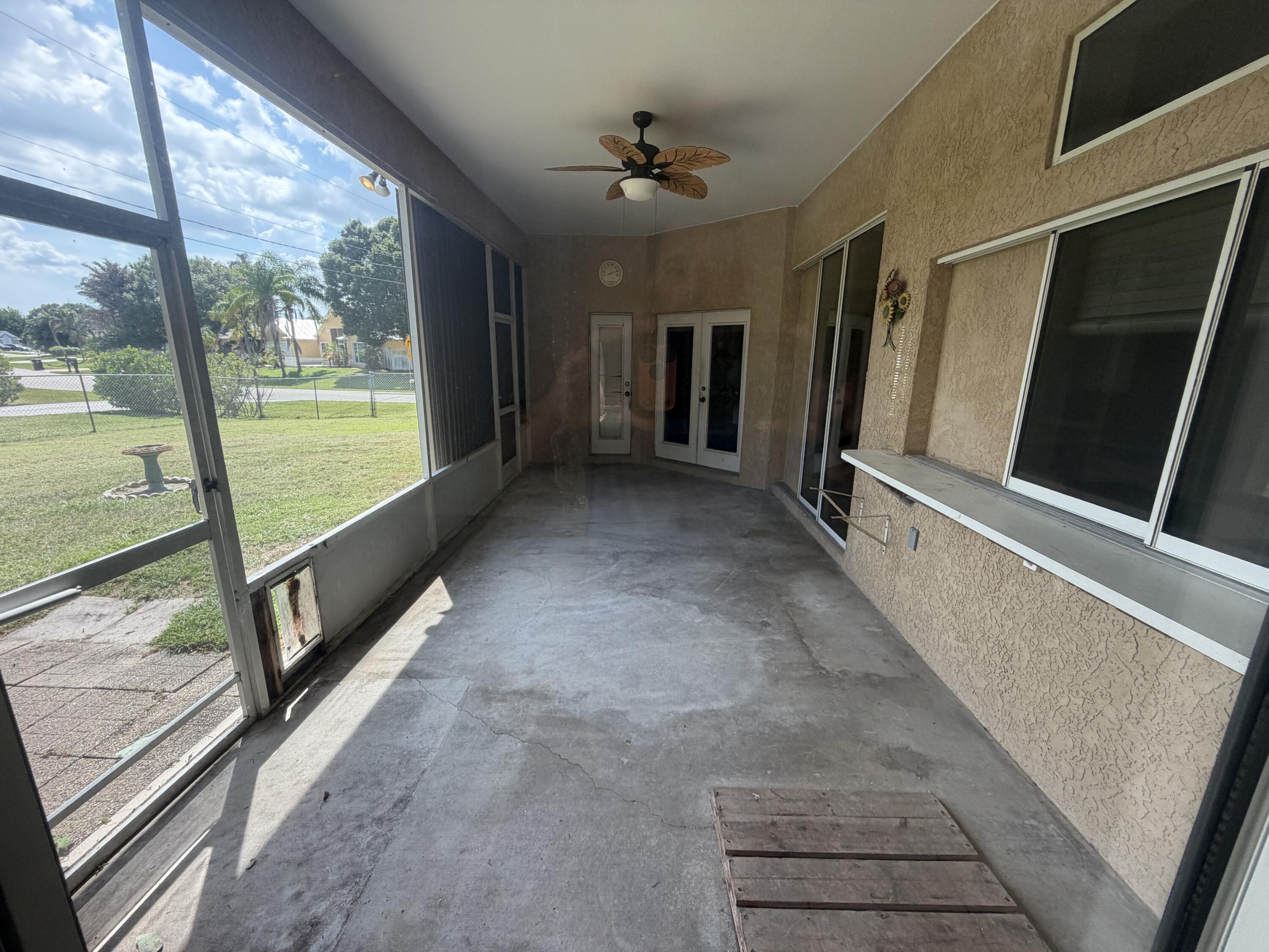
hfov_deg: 102.1
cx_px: 634
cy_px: 476
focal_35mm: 14
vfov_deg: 85.7
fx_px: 513
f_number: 2.2
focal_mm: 2.22
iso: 64
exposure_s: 1/121
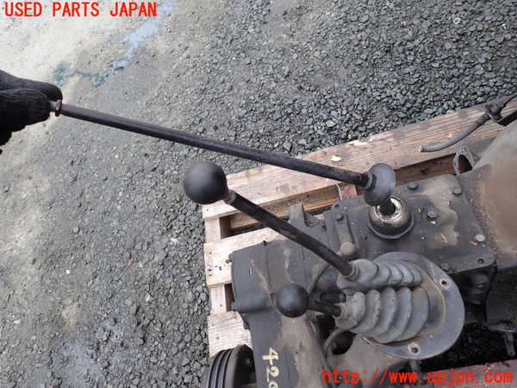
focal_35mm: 25
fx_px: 373
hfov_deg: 69.4
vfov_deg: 54.9
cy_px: 194
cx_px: 258
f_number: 2.8
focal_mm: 4.5
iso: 100
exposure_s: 1/320
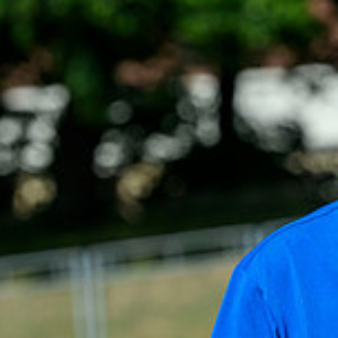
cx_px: 508
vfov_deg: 3.4
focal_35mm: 521
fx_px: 5755
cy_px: 278
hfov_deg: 3.4
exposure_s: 1/3200
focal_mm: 140
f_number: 5
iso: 320
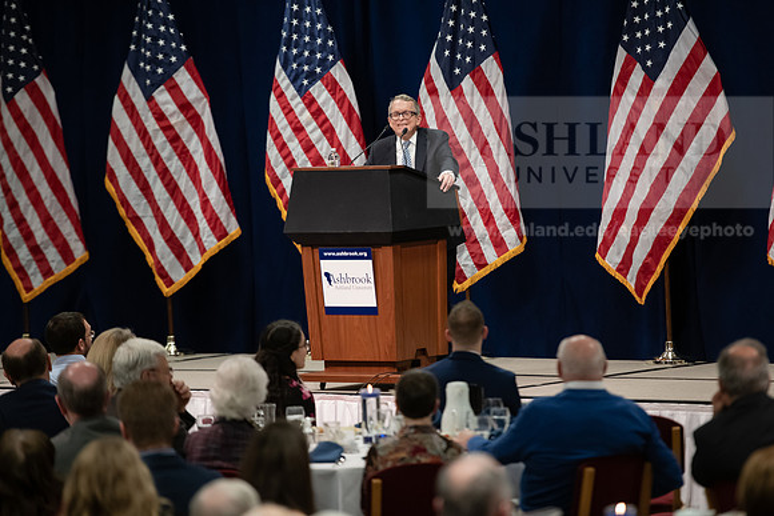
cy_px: 258
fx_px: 3978
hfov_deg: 11.1
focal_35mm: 185
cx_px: 387
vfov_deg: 7.4
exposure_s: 1/200
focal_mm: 185
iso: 2000
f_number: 3.2
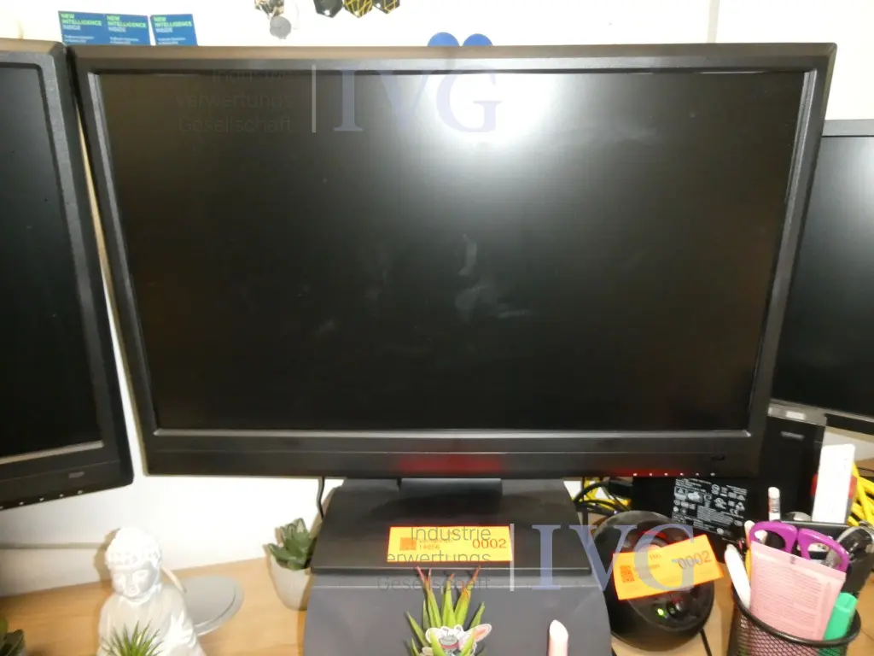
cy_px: 328
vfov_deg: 56.8
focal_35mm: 24
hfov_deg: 71.6
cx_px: 437
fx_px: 606
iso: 800
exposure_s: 1/60
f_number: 3.3
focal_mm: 4.3
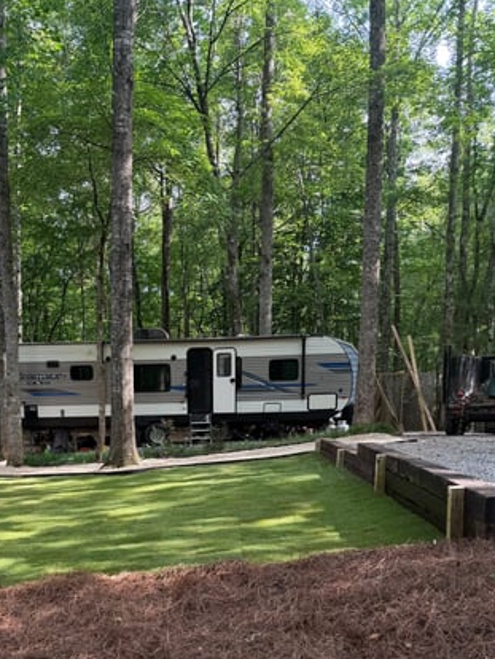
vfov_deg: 48.1
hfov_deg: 38.2
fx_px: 705
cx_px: 158
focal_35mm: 37
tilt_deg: -8.3
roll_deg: +0.6
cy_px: 497
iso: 80
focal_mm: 6.76
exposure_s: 1/189
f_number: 1.78
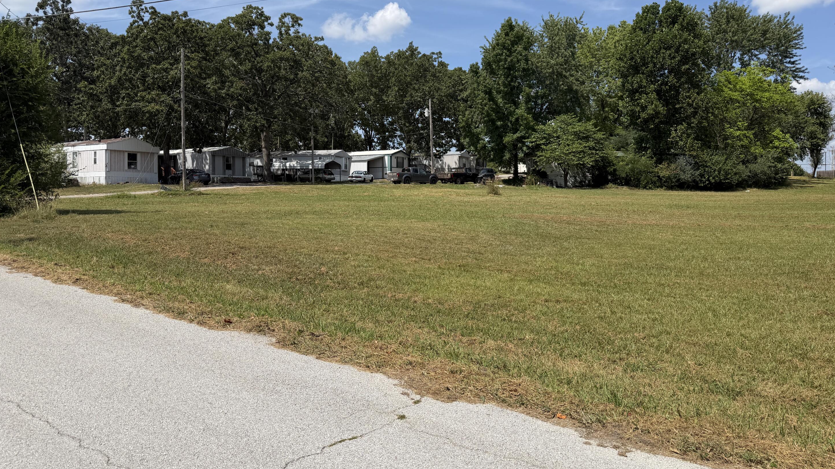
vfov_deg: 42.8
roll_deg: +0.2
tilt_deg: -0.3
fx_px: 598
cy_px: 200
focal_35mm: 27
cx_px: 419
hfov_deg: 69.9
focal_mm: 6.76
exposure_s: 1/5319
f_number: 1.78
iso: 80
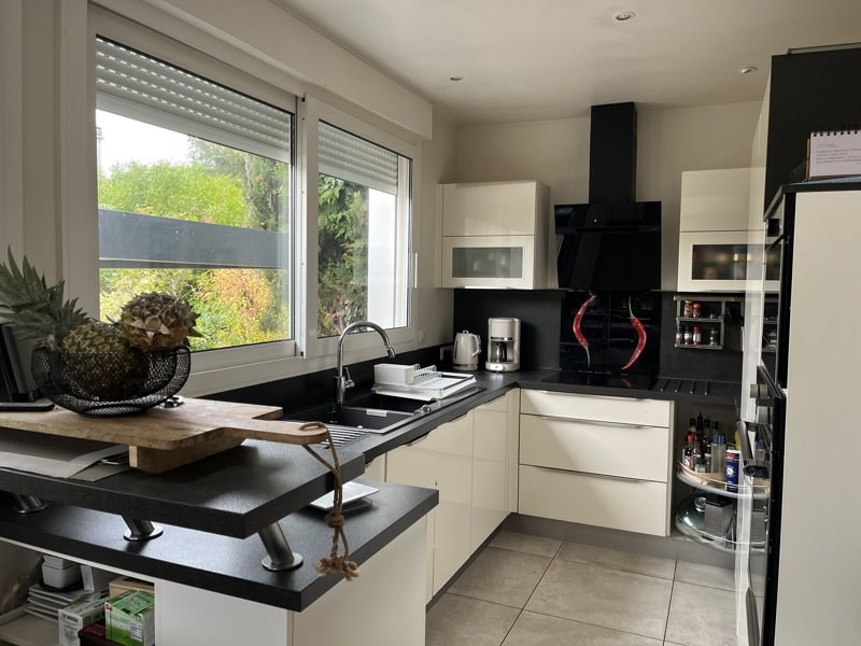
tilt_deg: -2.4
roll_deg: -0.9
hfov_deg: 67.3
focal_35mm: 26
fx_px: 647
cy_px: 323
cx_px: 430
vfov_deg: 53.1
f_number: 1.6
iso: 125
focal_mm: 5.1
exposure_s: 1/100
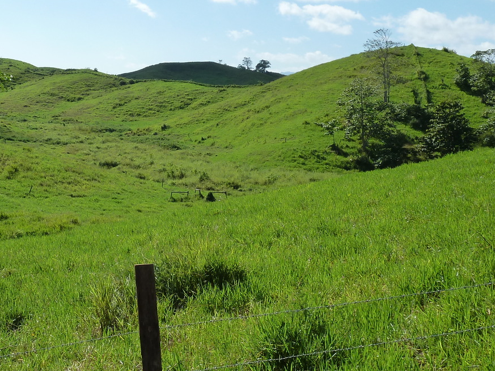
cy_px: 161
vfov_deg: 26.5
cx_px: 158
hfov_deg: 34.6
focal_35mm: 55
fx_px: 787
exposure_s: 1/500
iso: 125
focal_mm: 5
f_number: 5
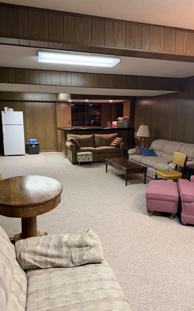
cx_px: 100
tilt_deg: -10.3
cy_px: 159
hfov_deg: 47.6
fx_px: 220
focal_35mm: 26
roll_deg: -1.7
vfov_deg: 70.4
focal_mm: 6.76
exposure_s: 1/60
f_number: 1.78
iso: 320
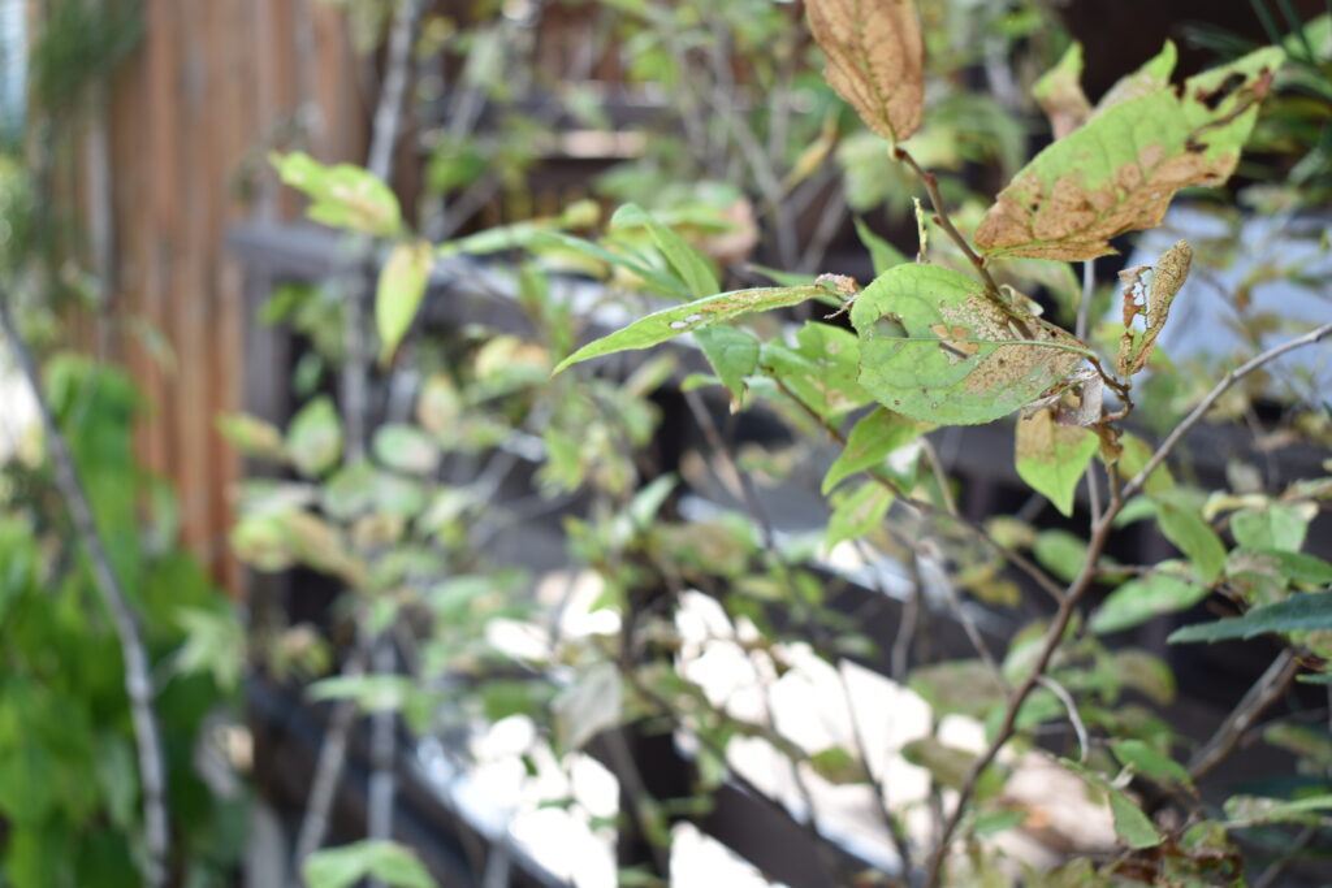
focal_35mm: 46
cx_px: 666
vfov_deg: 29.0
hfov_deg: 42.3
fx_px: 1721
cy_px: 444
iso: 100
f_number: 5
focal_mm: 31
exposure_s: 1/100
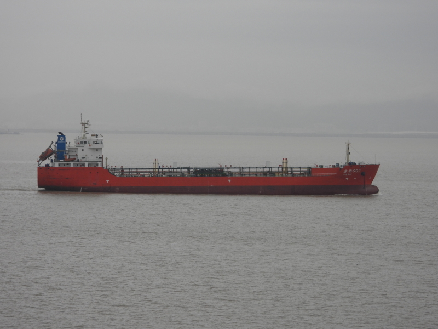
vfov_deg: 8.7
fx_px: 2151
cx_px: 219
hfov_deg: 11.6
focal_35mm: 170
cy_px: 164
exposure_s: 1/125
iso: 100
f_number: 4
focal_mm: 30.5
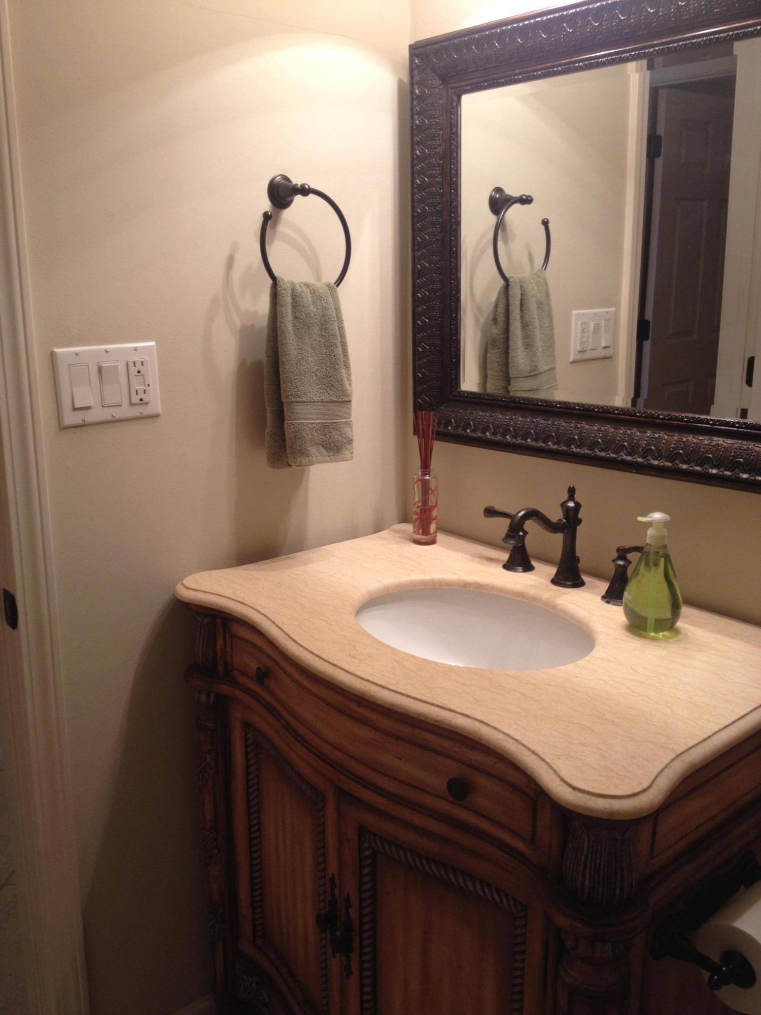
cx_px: 380
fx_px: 1026
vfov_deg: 52.6
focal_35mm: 35
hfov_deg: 40.7
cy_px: 508
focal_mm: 4.28
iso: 50
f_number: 2.4
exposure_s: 1/20
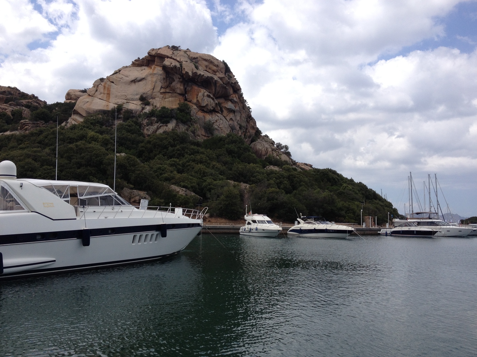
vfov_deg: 40.7
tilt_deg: +2.7
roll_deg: -0.9
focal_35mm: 35
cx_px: 238
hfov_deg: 52.6
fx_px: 482
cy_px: 178
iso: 50
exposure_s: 1/1727
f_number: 2.4
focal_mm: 4.28
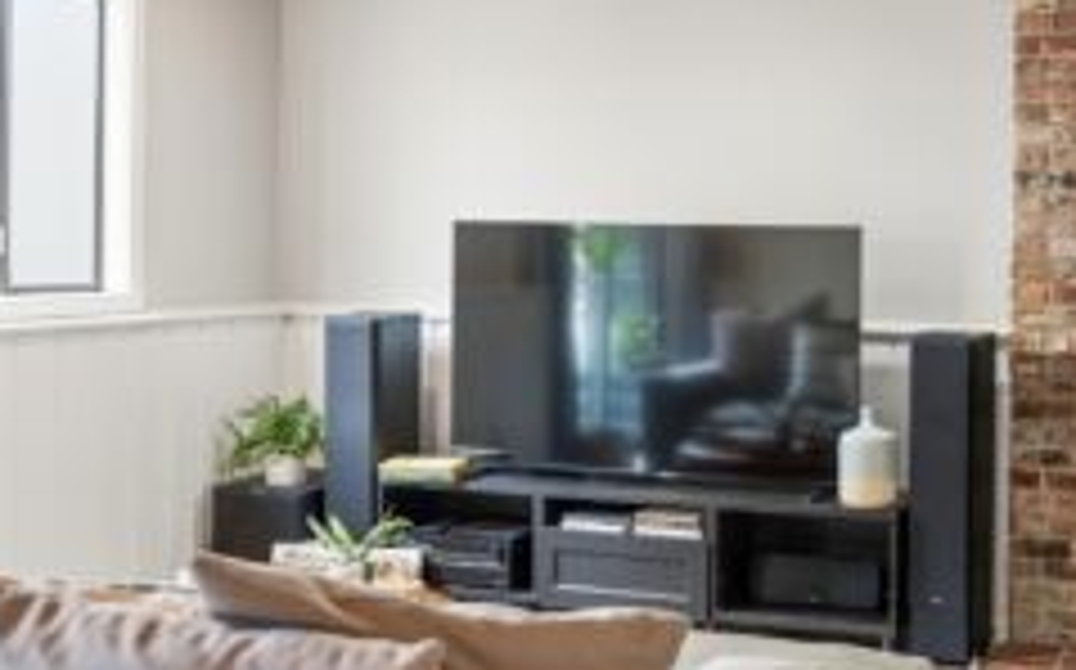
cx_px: 774
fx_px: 1700
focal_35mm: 58
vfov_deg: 22.3
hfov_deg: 34.6
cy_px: 268
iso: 320
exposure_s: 1/2.5
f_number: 3.5
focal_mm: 34
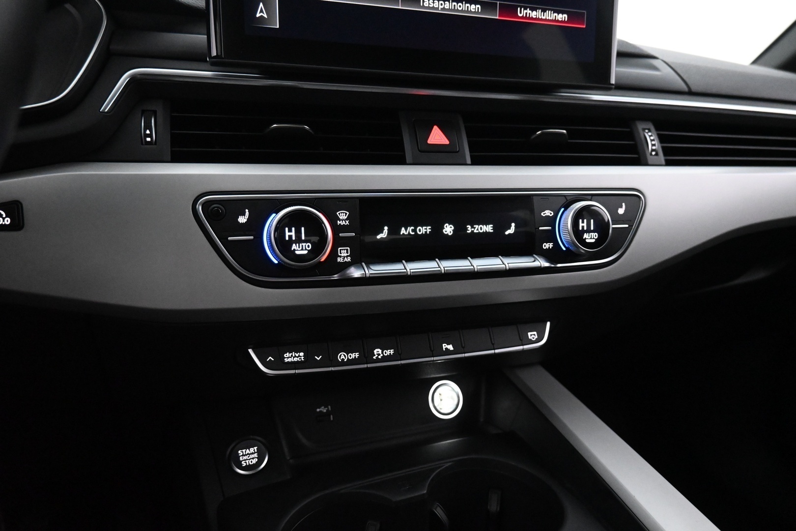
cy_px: 266
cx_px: 398
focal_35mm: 24
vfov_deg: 53.1
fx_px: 531
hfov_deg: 73.7
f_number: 3.5
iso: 6400
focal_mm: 16
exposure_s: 1/80
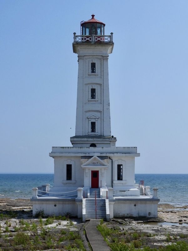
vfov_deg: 27.8
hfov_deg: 21.0
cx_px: 94
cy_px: 126
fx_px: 506
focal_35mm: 70
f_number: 4.5
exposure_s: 1/2000
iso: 100
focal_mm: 12.6
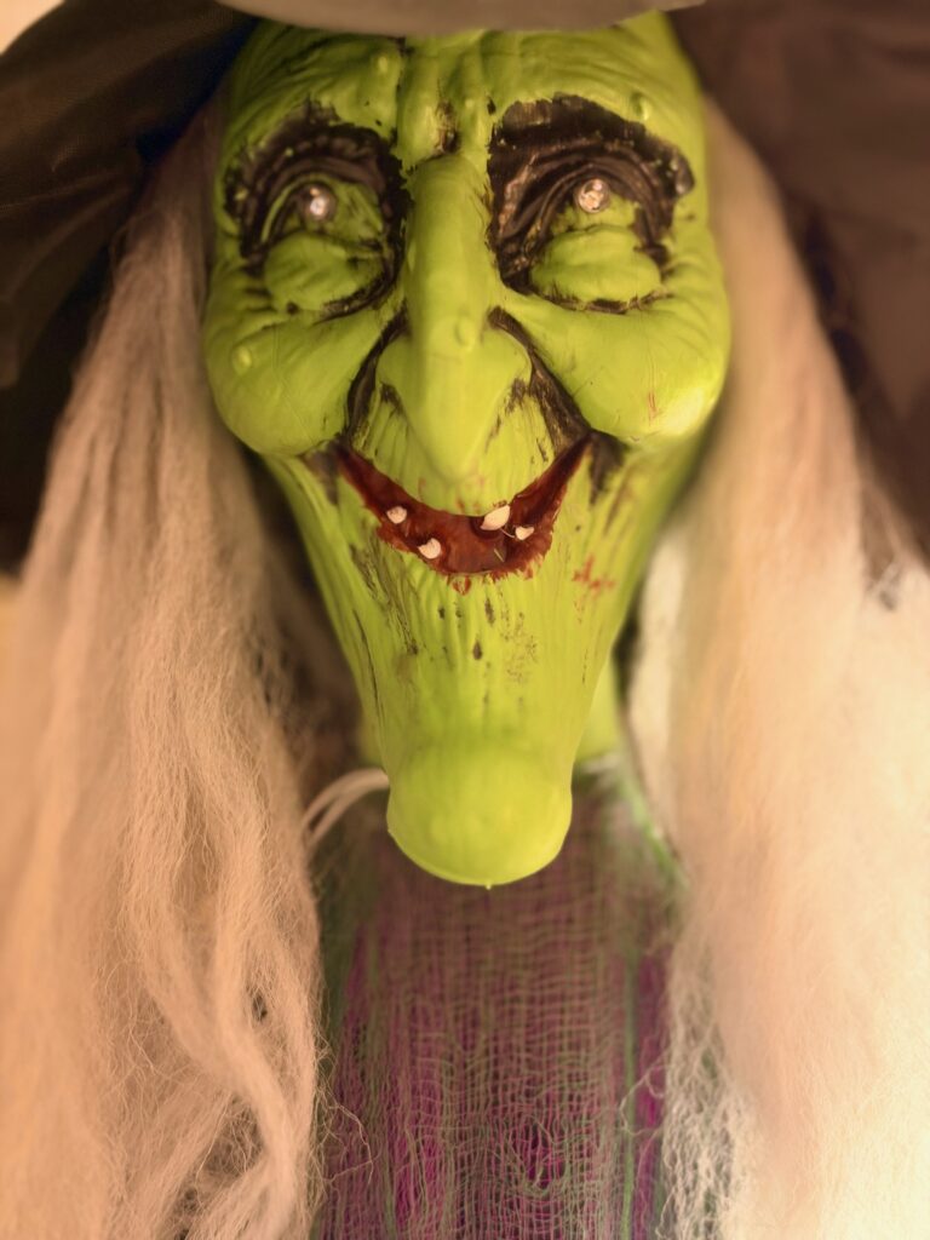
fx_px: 1719
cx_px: 465
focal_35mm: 48
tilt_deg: -2.3
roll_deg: -2.4
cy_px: 620
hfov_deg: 30.3
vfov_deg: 39.7
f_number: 1.48
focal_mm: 6.93
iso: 640
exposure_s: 1/20
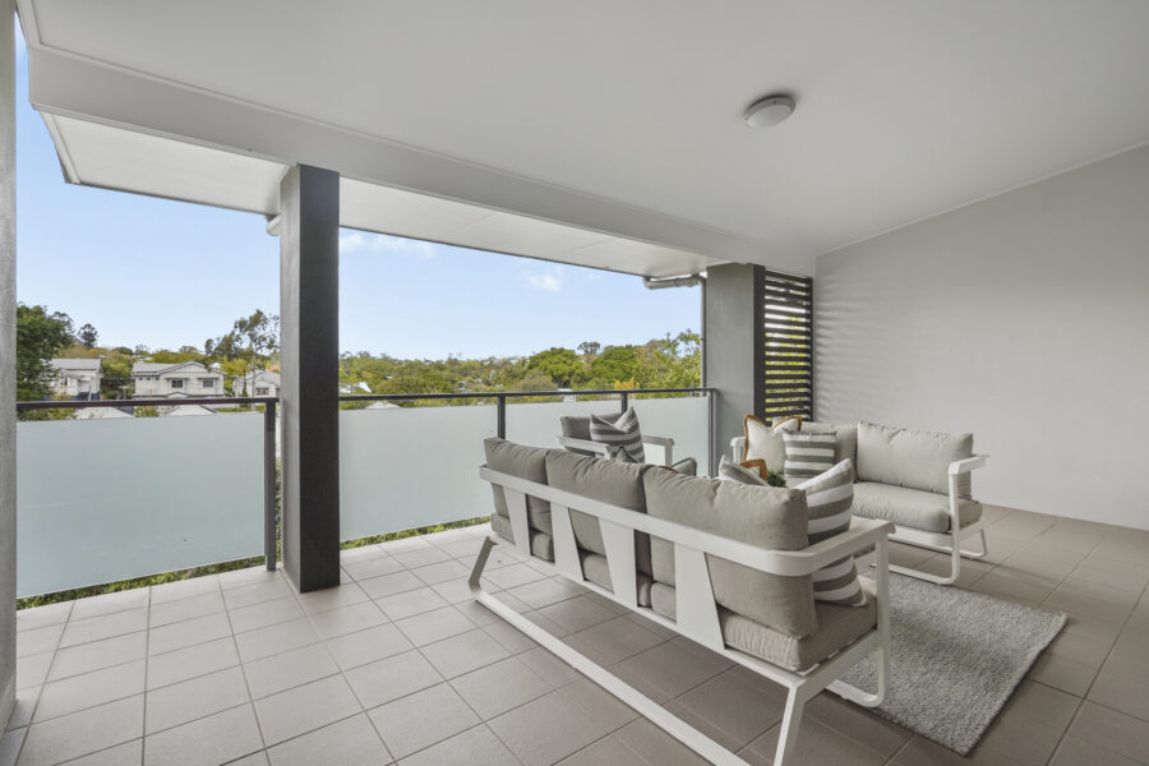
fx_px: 511
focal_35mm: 16
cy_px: 383
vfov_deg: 73.7
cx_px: 574
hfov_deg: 96.7
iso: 320
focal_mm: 16
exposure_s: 1/30
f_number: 7.1
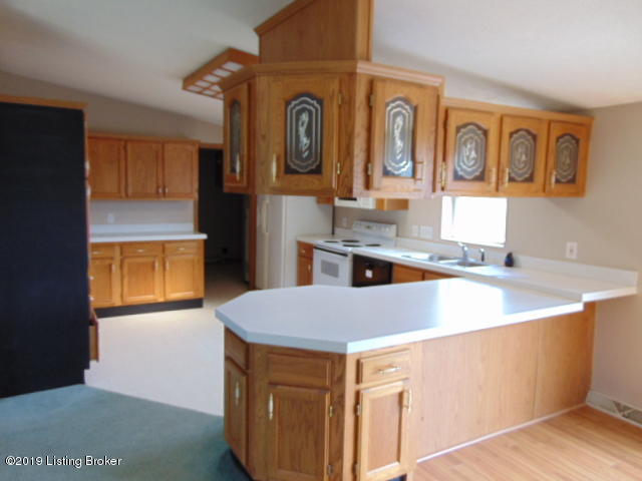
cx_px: 321
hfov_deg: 69.4
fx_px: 464
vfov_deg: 54.9
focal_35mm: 25
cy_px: 240
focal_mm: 4.5
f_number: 3
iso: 100
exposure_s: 1/30
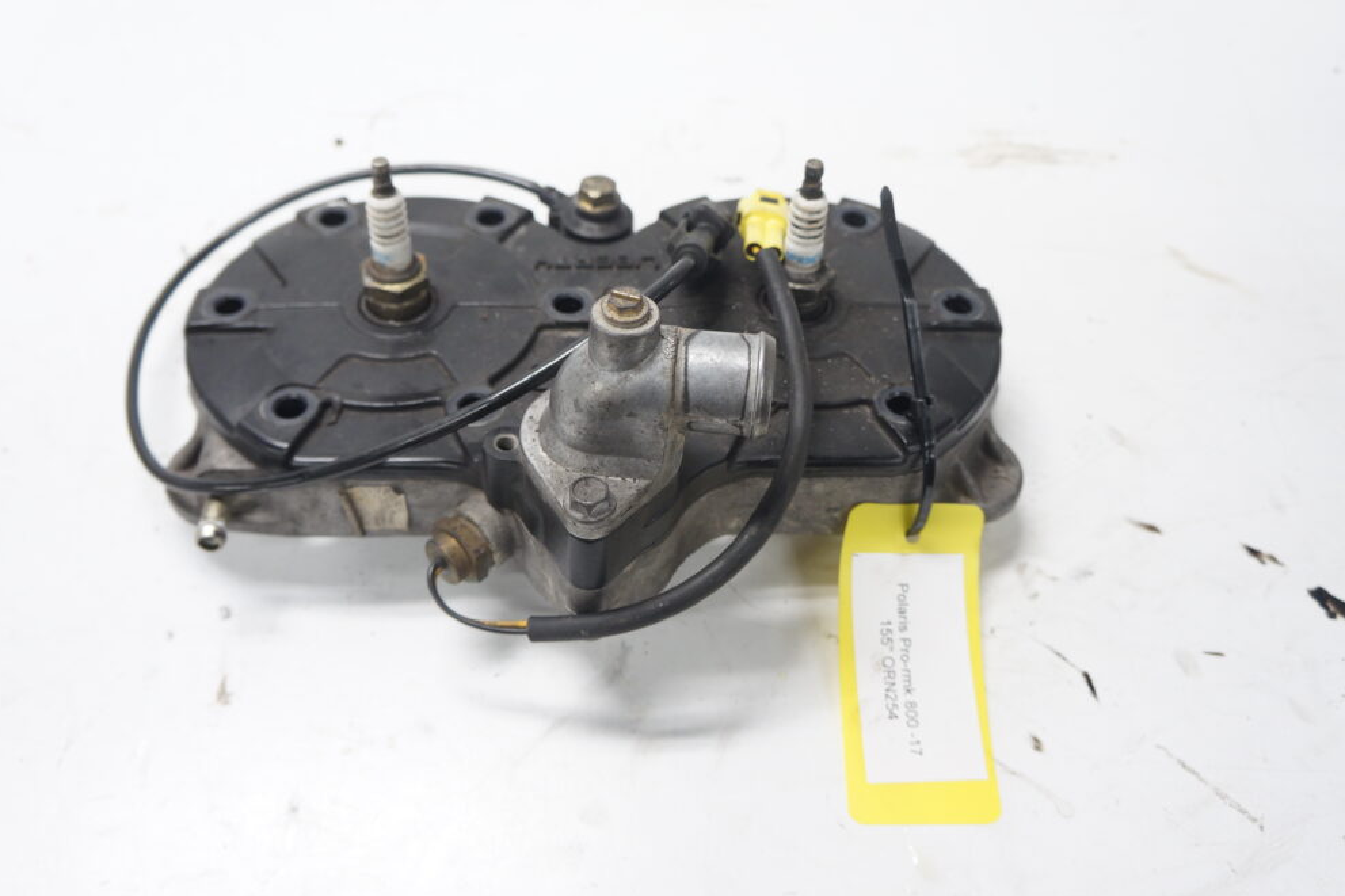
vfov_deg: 40.5
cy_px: 452
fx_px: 1215
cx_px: 663
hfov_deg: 57.9
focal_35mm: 33
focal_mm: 21
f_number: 4
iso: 400
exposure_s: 1/60
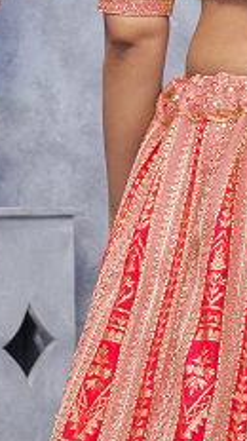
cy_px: 171
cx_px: 367
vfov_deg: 11.3
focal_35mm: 190
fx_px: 2219
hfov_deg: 6.3
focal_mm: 35
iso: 640
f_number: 5
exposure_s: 1/160
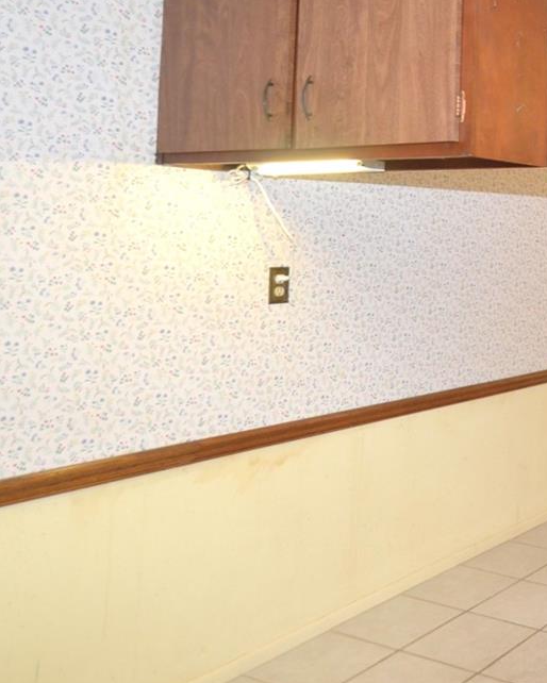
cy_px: 185
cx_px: 714
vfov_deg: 49.8
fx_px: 708
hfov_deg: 32.0
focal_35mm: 35
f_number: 4
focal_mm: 10
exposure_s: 1/60
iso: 500
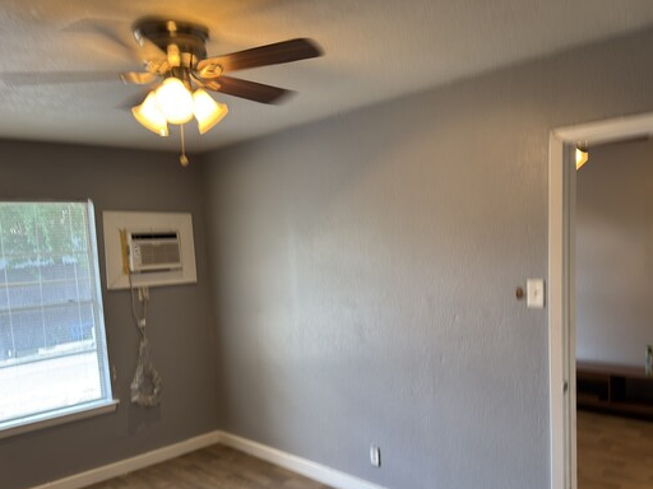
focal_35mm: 30
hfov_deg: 60.0
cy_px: 295
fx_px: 566
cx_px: 319
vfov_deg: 46.5
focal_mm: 6.76
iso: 80
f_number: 1.78
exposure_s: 1/60
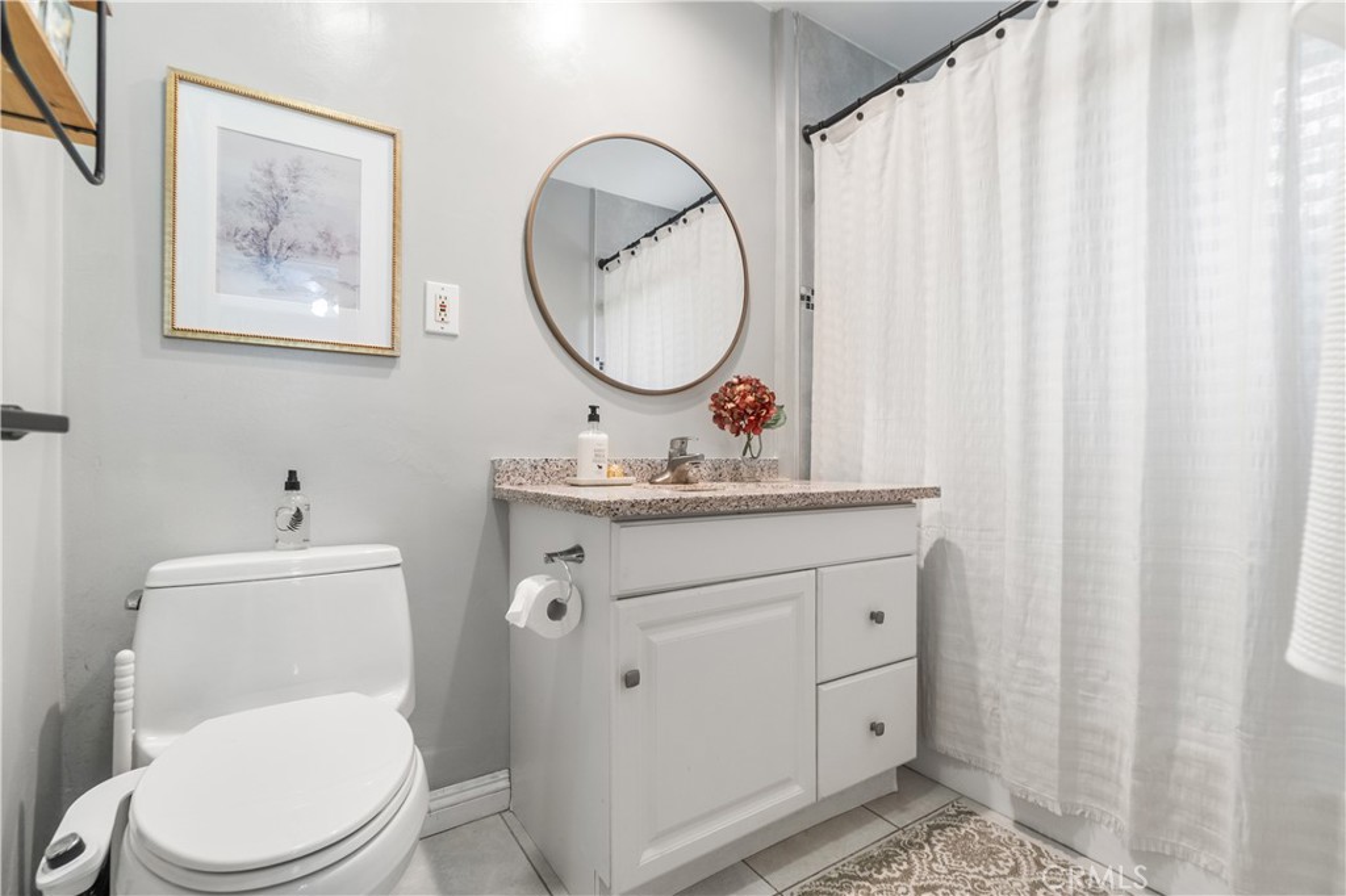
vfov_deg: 77.3
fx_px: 561
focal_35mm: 15
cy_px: 448
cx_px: 673
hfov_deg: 100.4
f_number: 7.1
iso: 320
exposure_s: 1/4
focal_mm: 10
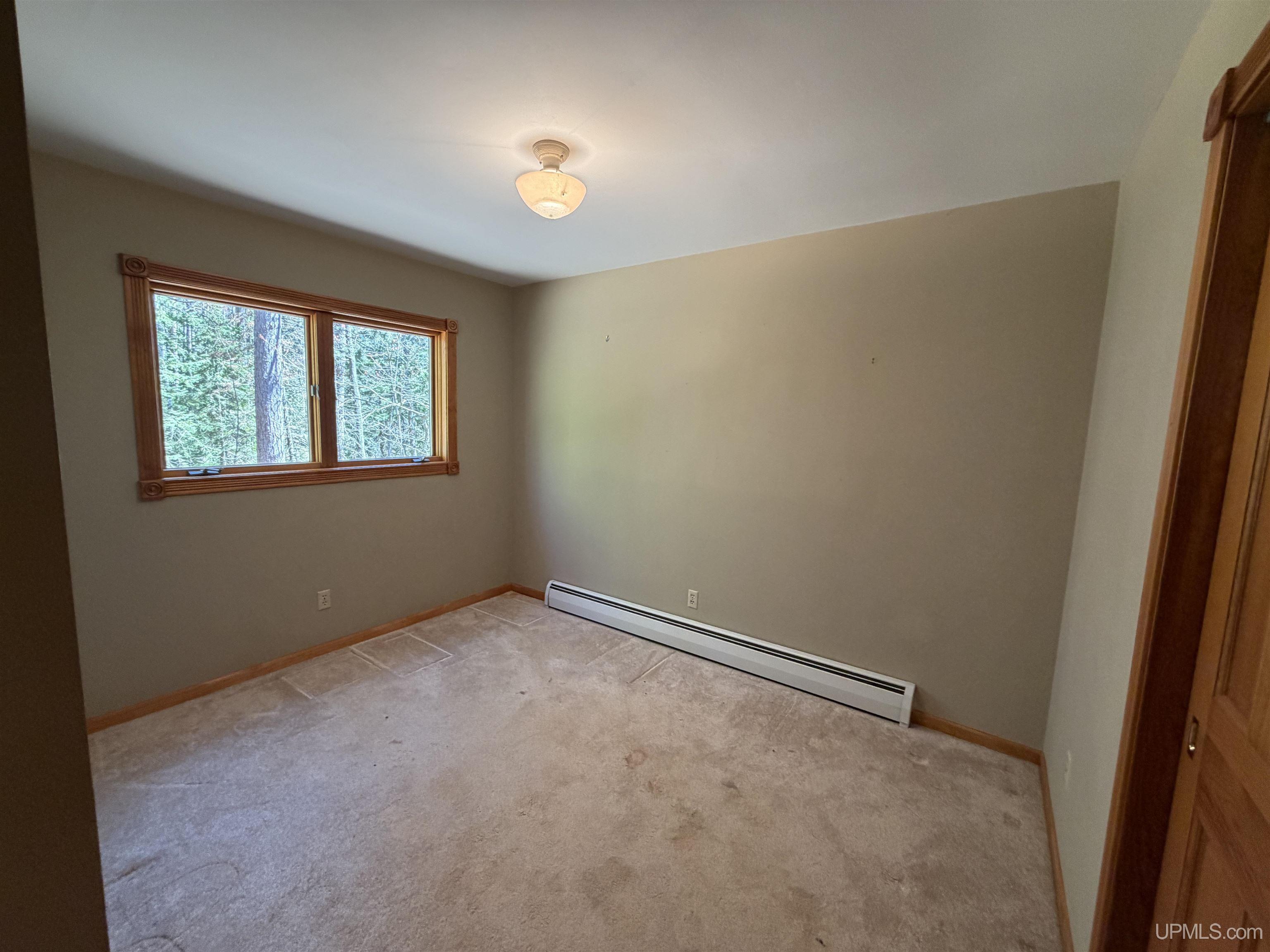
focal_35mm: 14
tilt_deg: -6.6
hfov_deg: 102.1
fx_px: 514
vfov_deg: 85.7
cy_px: 476
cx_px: 635
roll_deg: -1.3
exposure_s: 1/60
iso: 200
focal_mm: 2.22
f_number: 2.2
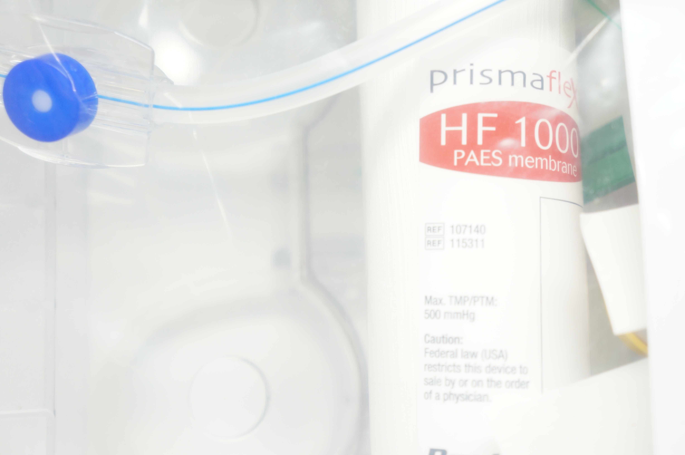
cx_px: 342
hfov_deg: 36.0
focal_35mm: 56
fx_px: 1055
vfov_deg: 24.3
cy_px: 228
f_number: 4.5
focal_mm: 37
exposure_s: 1/60
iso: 400
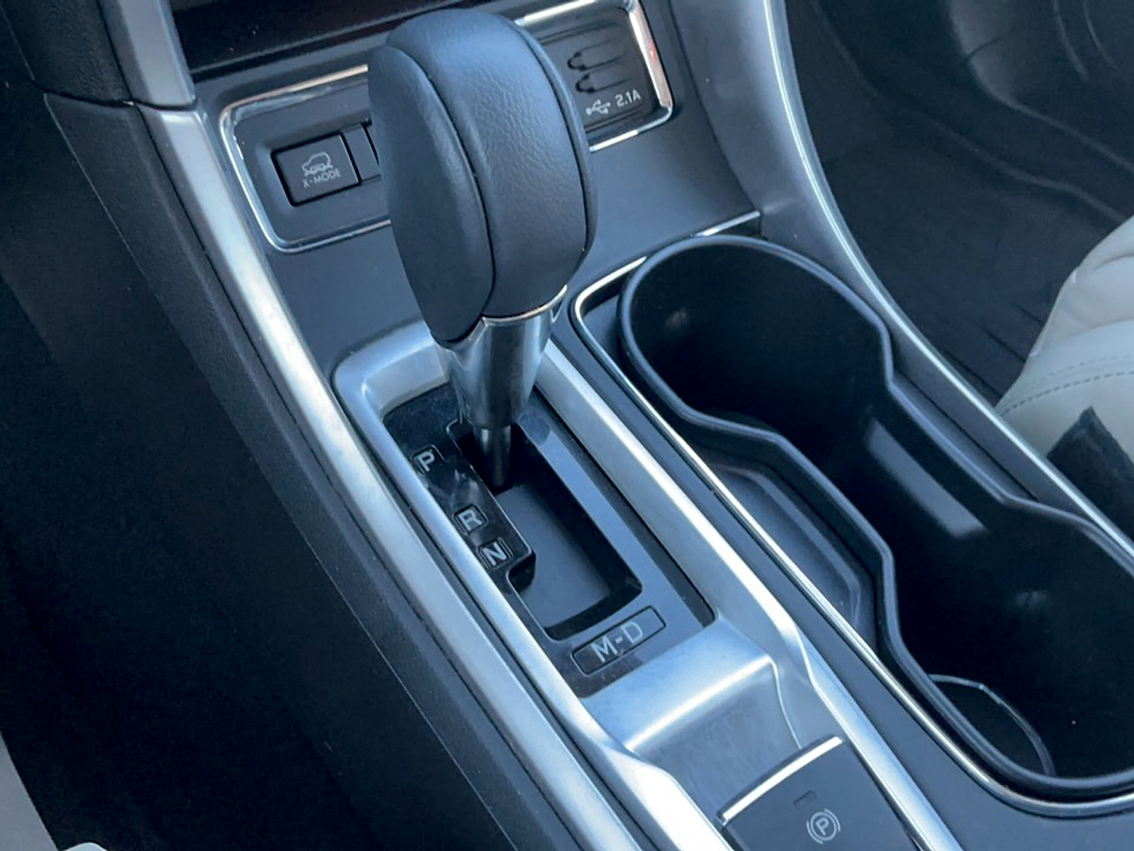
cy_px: 426
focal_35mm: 30
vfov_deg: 46.8
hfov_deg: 60.0
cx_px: 567
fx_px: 983
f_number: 1.8
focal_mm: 3
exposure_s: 1/60
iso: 160
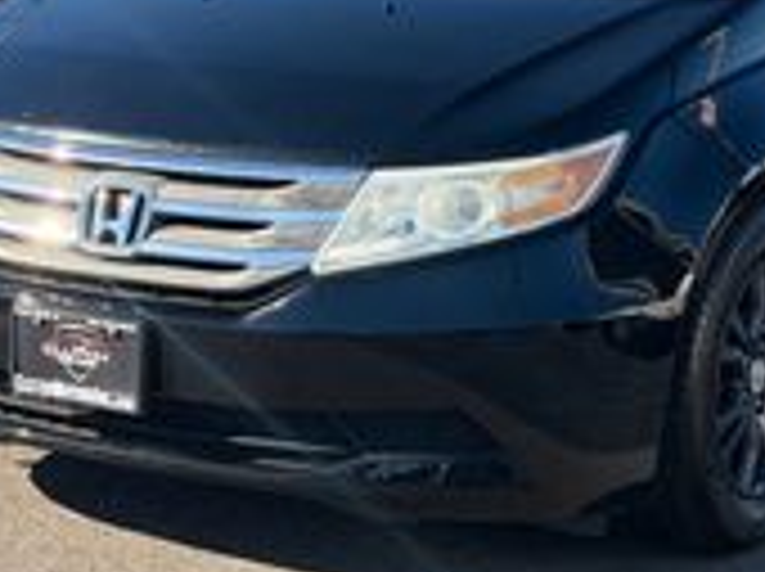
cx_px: 454
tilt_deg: -5.3
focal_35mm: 113
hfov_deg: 17.4
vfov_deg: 12.9
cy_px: -14
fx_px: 2494
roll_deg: -1.1
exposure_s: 1/2762
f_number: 1.78
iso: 100
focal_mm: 6.76
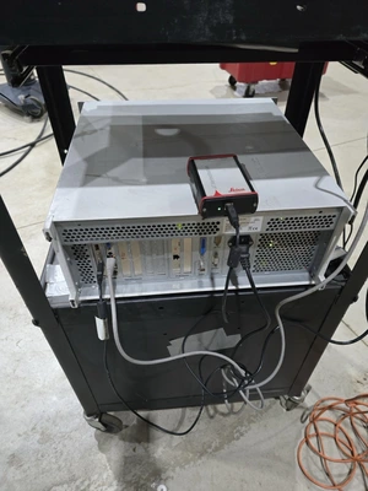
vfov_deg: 73.9
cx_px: 184
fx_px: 326
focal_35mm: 23
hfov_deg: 58.9
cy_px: 246
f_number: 1.7
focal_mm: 6.3
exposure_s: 1/120
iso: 1000
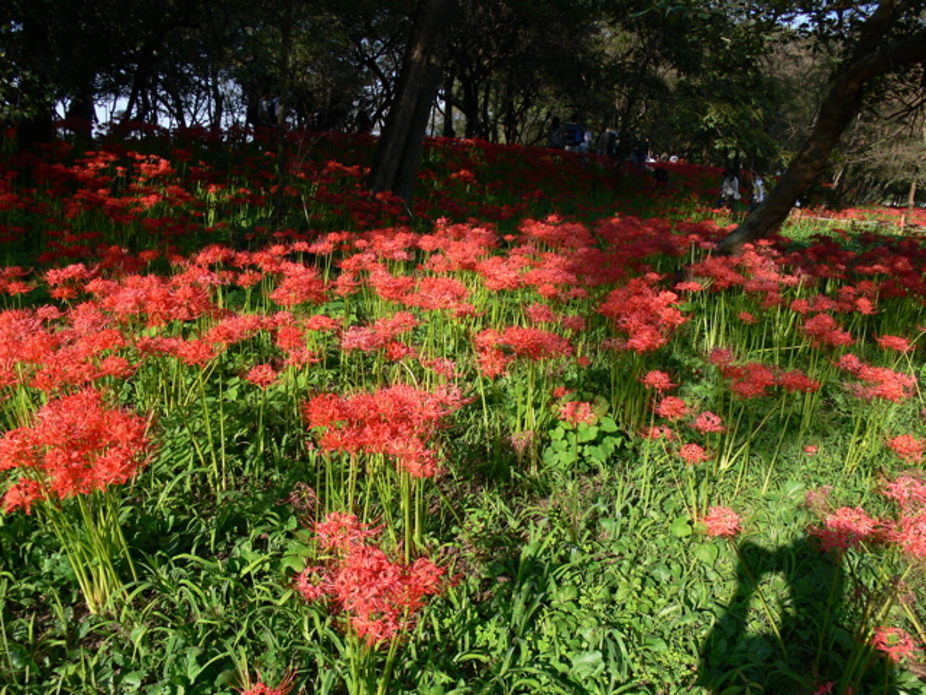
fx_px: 936
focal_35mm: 35
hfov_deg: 52.6
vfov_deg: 40.7
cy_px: 348
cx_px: 463
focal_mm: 7.4
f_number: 2.8
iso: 100
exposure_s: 1/800
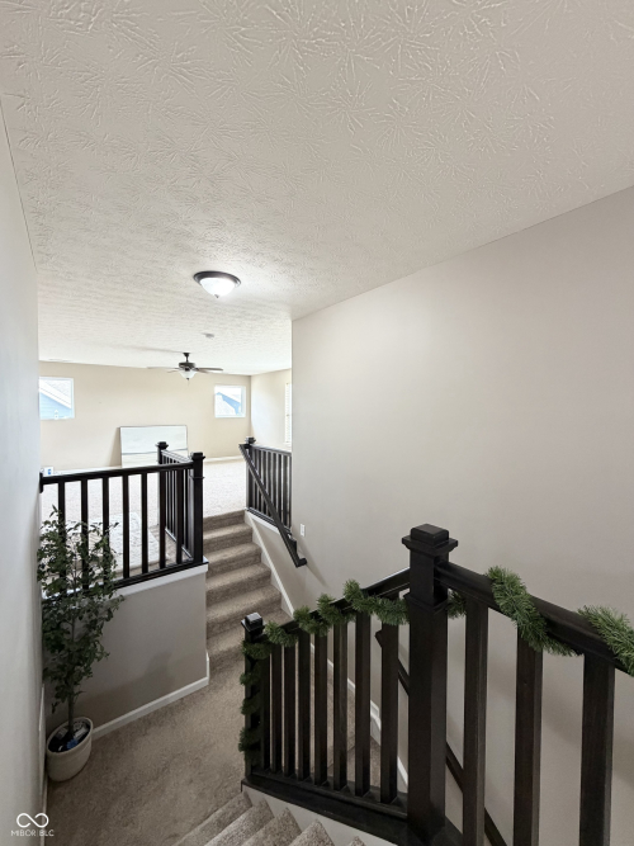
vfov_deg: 102.1
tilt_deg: -2.0
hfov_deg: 85.7
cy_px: 423
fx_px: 342
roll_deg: -0.6
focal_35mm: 14
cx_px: 317
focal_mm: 2.22
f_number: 2.2
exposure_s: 1/60
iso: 320
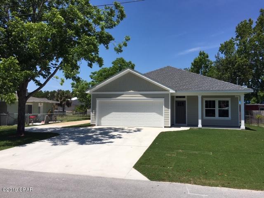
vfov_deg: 48.2
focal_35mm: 29
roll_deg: -0.7
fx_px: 221
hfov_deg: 61.7
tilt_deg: +3.0
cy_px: 99
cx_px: 132
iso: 25
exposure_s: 1/2564
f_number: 2.2
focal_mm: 4.15
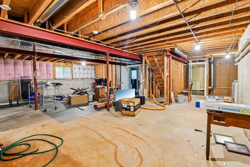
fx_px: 111
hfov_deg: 96.7
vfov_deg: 73.7
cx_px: 125
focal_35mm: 16
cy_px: 84
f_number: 13
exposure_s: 1/1.25
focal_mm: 16
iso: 400
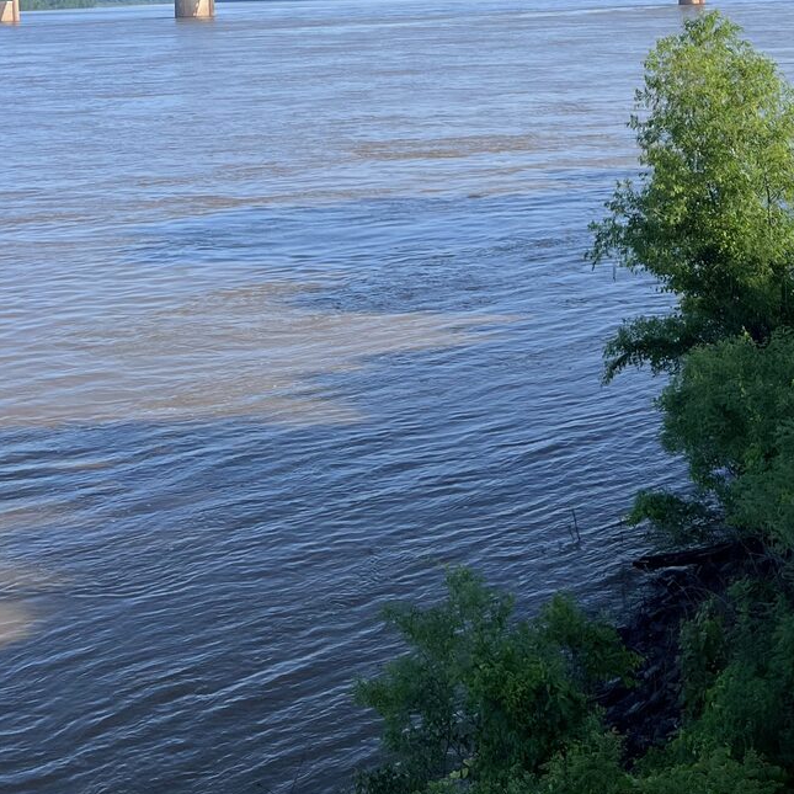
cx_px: 597
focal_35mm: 57
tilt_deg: -1.4
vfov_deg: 28.3
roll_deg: +1.8
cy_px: 11
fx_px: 1479
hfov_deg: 29.6
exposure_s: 1/3257
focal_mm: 5.7
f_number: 1.5
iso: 50
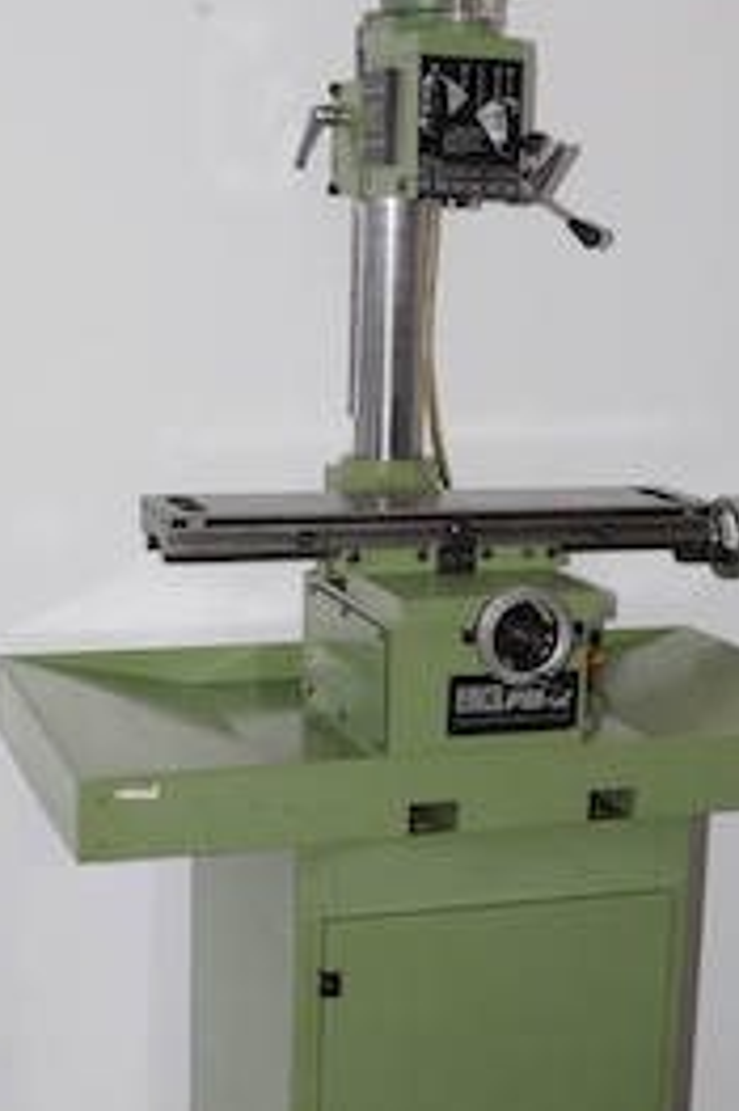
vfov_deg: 30.9
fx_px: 2004
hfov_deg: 20.9
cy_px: 680
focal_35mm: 65
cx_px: 448
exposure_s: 1/60
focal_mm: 28
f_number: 14
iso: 800
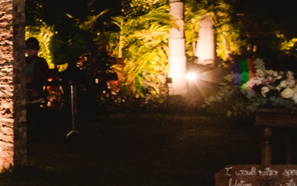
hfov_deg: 14.1
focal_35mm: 122
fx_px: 988
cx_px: -311
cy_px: 96
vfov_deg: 10.8
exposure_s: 1/125
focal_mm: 28
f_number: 3.2
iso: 1250
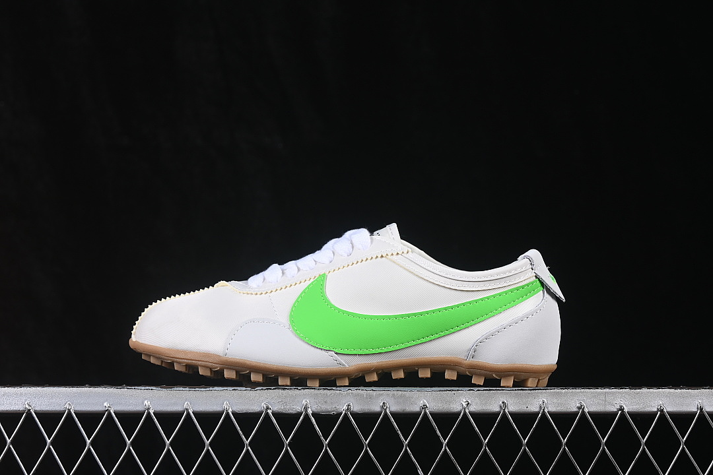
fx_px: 1485
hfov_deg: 27.0
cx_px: 356
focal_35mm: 75
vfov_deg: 18.2
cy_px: 238
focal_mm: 50
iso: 160
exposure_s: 1/80
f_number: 8
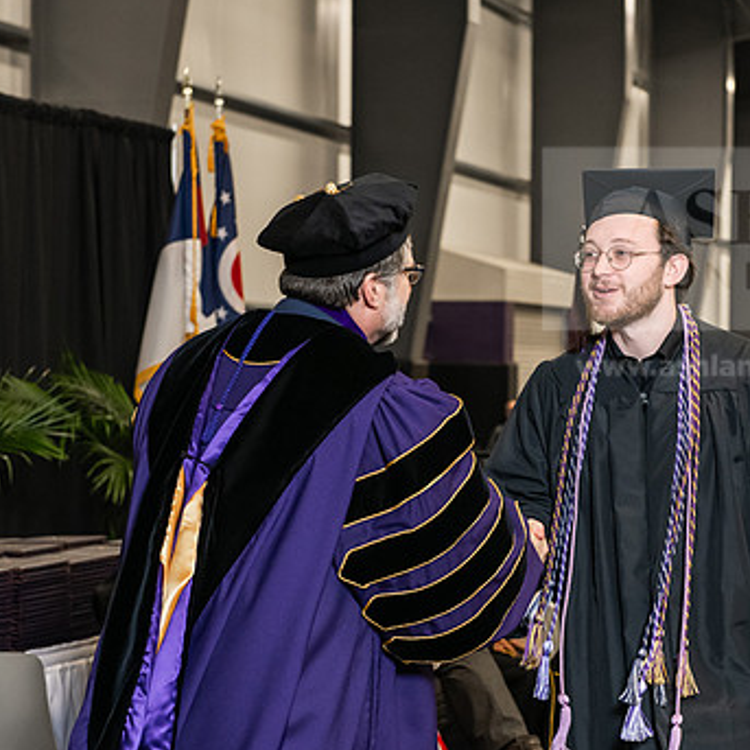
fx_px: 2329
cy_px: 412
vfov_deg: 18.3
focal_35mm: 95
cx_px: 477
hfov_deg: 18.3
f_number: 5
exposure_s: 1/200
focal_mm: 66
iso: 2500
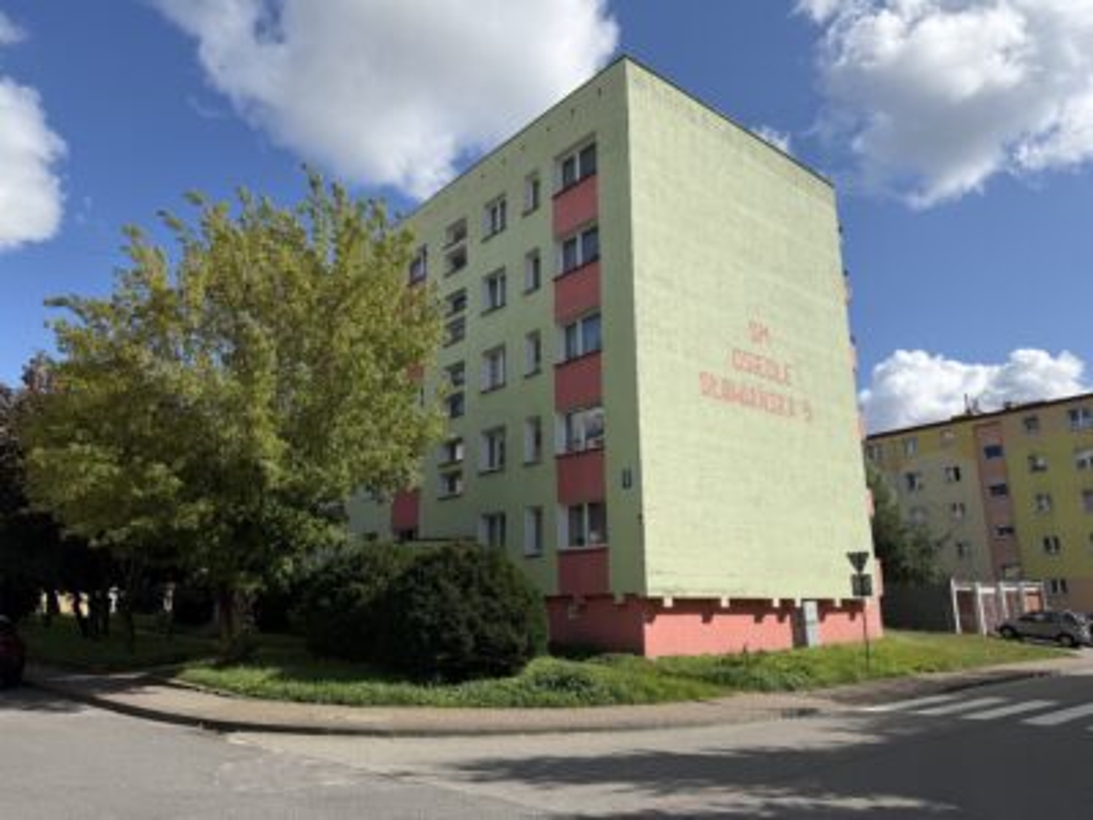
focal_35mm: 24
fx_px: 758
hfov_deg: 71.6
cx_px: 546
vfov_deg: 56.8
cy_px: 410
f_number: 1.78
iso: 80
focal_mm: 6.76
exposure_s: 1/7353
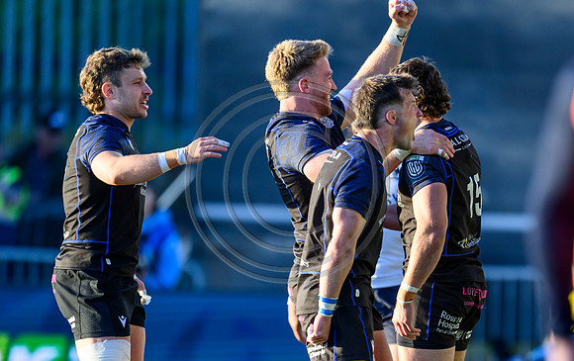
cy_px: 258
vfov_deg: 1.6
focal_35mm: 809
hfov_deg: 2.6
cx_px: 394
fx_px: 12675
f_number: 4
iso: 1600
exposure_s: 1/1250
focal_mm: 560
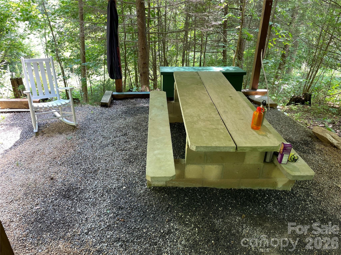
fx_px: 256
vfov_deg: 53.1
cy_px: 128
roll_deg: -1.5
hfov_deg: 67.3
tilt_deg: -27.6
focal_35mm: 26
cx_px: 170
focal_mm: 4.2
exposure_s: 1/101
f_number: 1.6
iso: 80
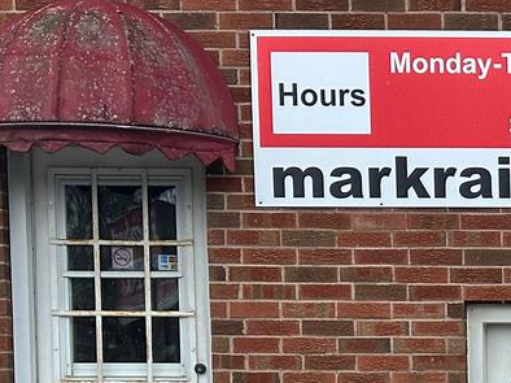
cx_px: 822
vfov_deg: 9.2
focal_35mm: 156
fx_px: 2301
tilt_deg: -4.1
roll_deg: +0.7
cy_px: 617
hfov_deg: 12.0
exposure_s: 1/1721
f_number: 1.78
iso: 64
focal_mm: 6.86
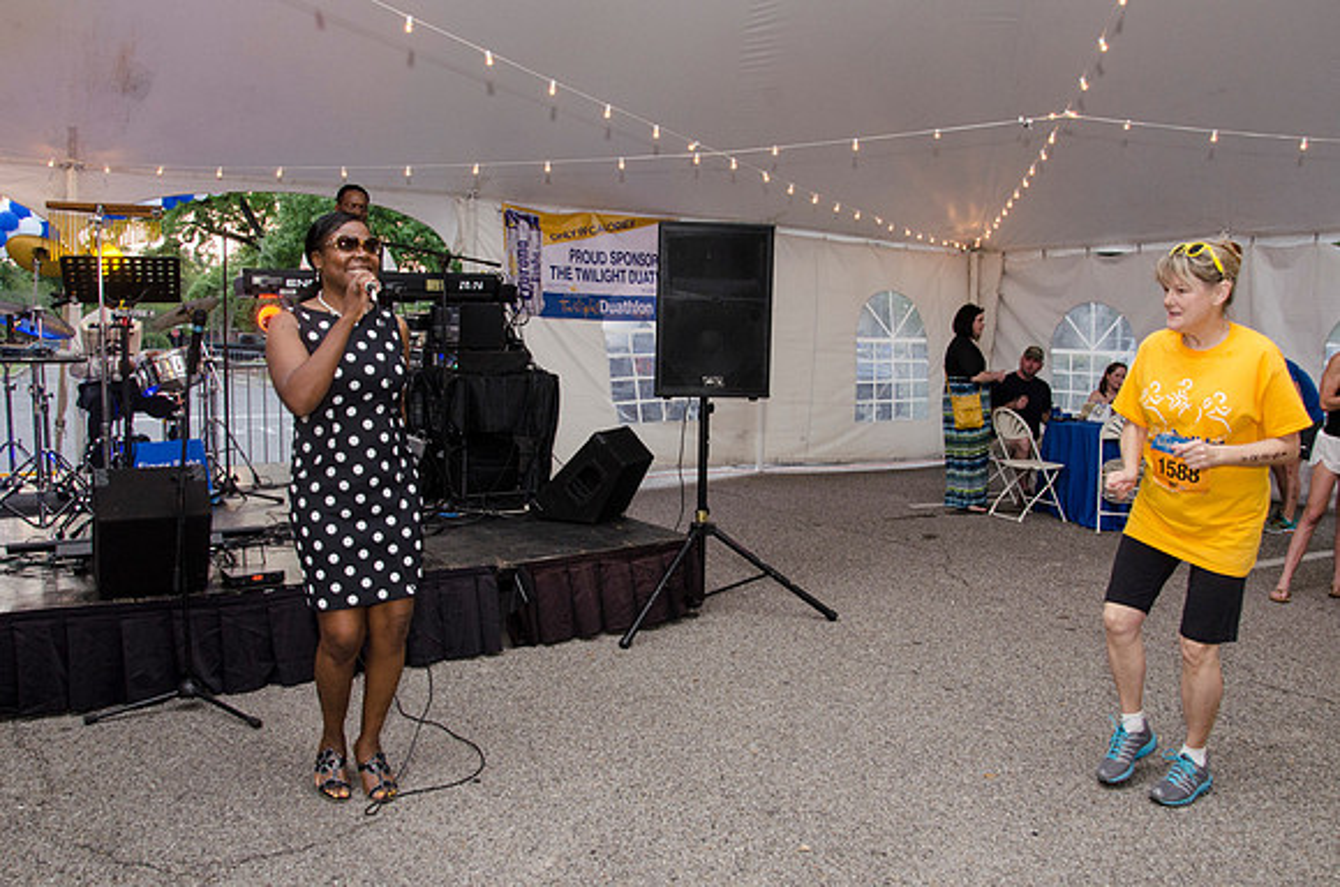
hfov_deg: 67.5
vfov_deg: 47.7
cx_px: 670
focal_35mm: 27
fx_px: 1003
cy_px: 444
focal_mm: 18
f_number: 8
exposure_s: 1/60
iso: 800
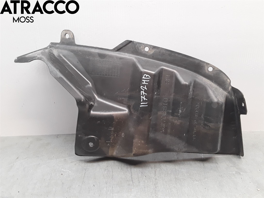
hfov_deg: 63.4
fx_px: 214
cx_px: 132
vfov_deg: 49.7
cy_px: 99
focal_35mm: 28
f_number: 1.9
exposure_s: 1/50
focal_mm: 2.91
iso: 64
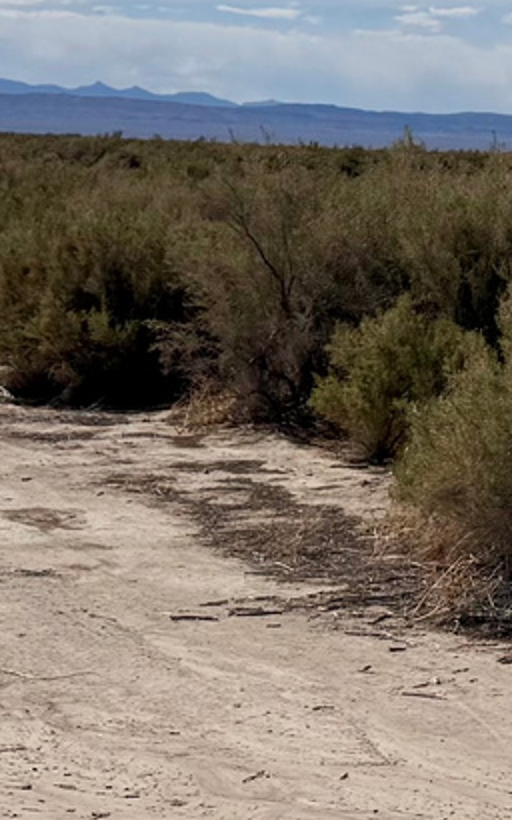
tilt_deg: +5.7
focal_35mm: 127
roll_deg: -2.8
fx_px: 2837
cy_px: -204
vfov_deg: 15.7
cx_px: 946
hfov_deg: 9.7
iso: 64
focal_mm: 6.76
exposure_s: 1/12346
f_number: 1.78
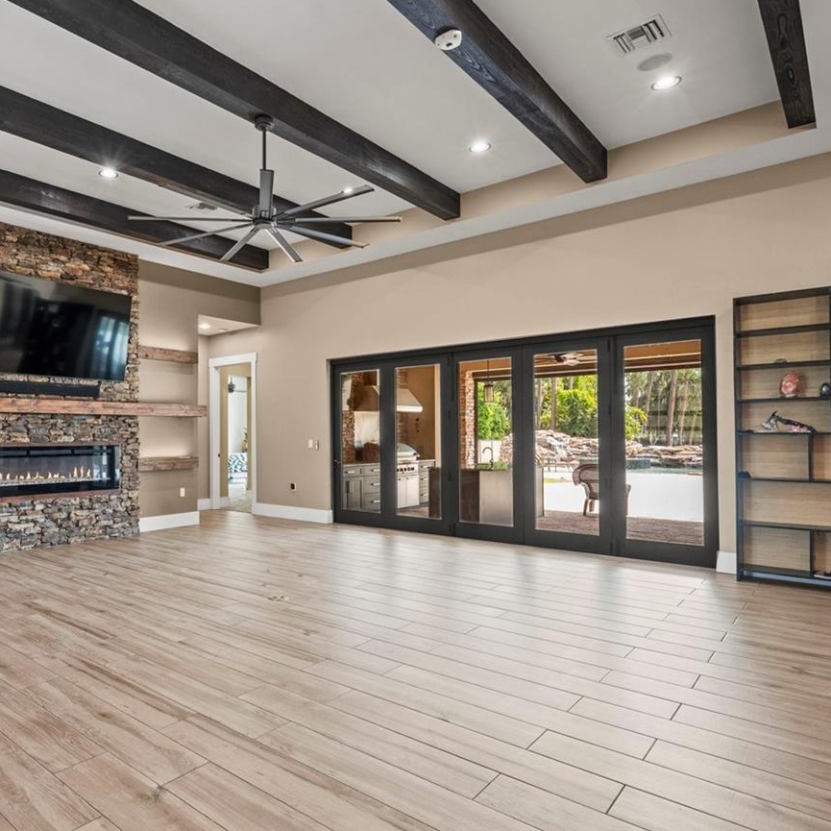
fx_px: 598
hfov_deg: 67.3
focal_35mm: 22
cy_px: 426
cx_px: 263
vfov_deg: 69.6
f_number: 8
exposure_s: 1/1.67
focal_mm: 14
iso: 400
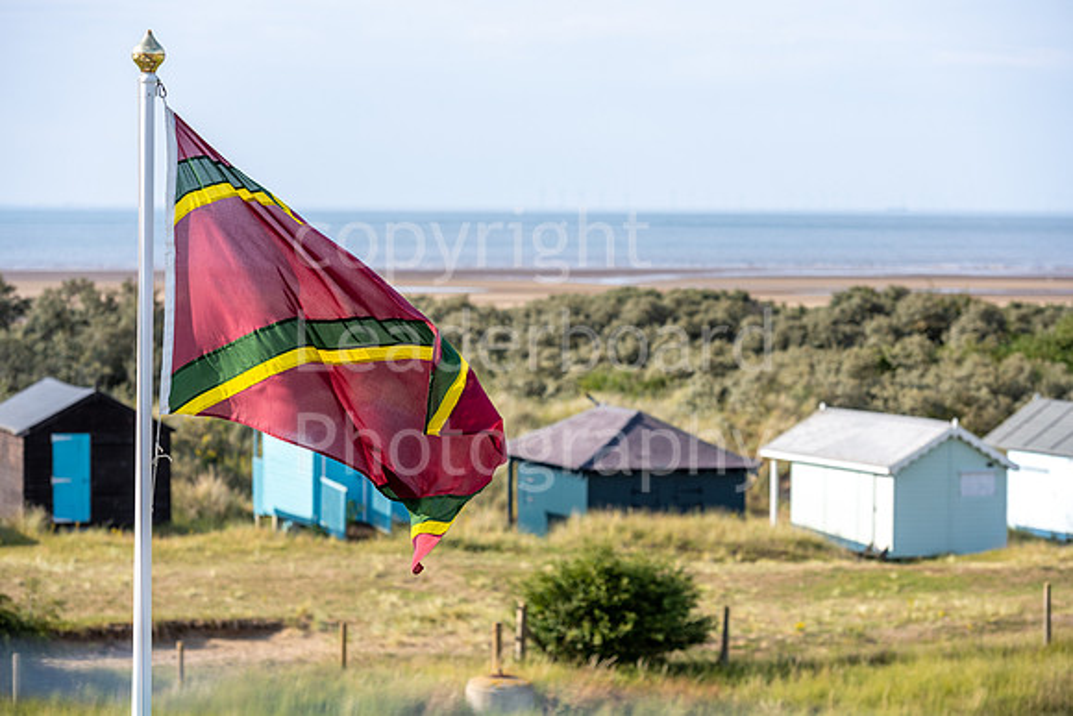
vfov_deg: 10.8
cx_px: 536
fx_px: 3786
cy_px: 358
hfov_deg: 16.1
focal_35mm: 127
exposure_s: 1/1000
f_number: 5
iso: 160
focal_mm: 125
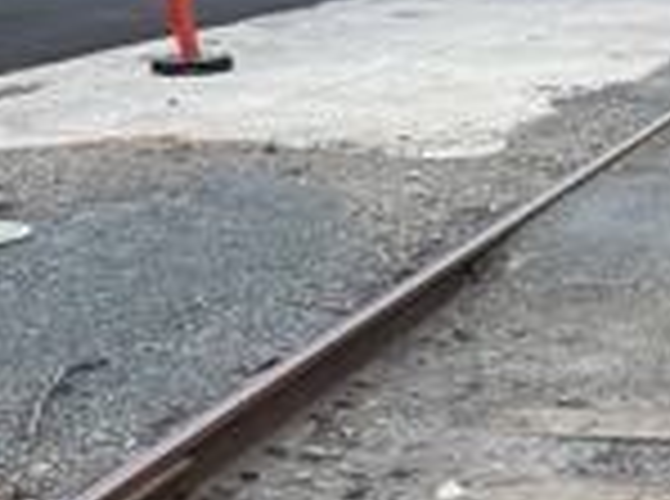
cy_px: 608
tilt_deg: -33.5
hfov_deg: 24.2
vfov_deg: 19.6
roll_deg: +2.0
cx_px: 886
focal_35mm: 70
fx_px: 1352
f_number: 1.6
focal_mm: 4.2
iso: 32
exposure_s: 1/273
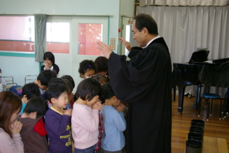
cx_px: 114
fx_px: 296
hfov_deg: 42.3
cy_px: 76
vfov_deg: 29.0
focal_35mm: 46
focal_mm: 31
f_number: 4
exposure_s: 1/30
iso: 400
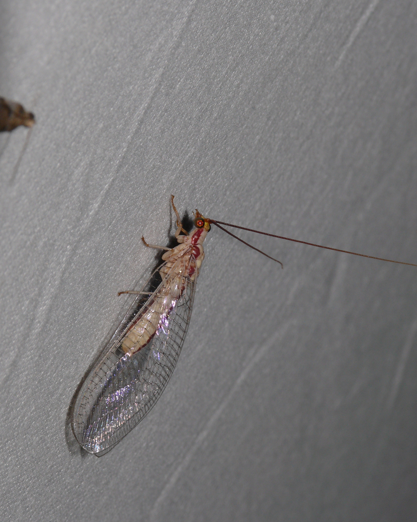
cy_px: 266
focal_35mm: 190
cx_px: 199
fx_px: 2931
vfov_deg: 10.2
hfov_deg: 8.1
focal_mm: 35.3
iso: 100
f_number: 11
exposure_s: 1/640
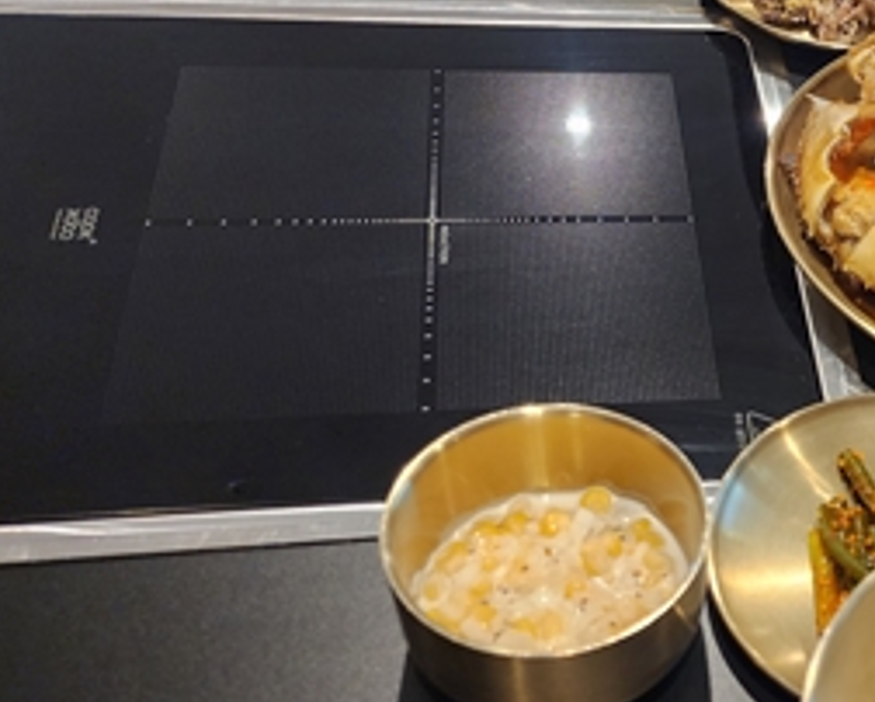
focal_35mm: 49
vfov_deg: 30.7
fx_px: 1270
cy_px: 460
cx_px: 896
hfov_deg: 34.3
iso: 640
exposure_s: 1/40
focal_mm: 6.4
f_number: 1.8
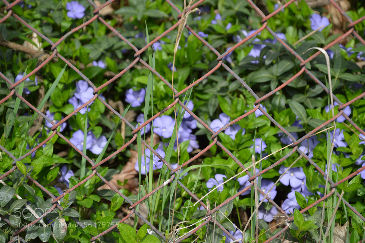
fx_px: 1368
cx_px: 182
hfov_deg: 15.2
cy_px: 122
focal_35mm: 135
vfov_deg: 10.1
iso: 100
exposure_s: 1/160
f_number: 6.3
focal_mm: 90
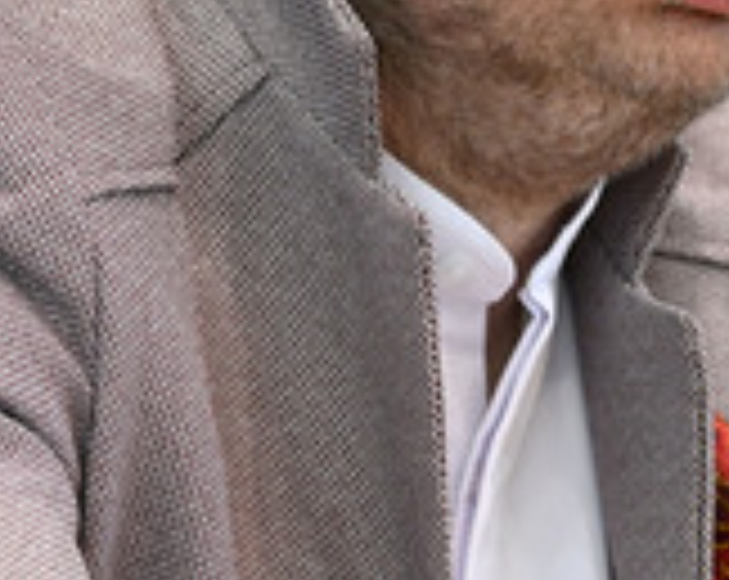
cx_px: 520
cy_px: -90
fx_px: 6763
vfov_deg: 4.9
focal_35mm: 314
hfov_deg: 6.2
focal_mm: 120
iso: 4000
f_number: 5.6
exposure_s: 1/800
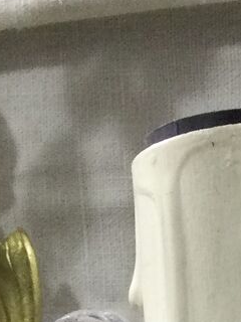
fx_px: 1801
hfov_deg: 7.6
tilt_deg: -2.8
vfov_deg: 8.9
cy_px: 858
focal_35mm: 194
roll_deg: +1.6
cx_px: -75
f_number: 2.4
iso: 32
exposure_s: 1/33
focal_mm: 3.3
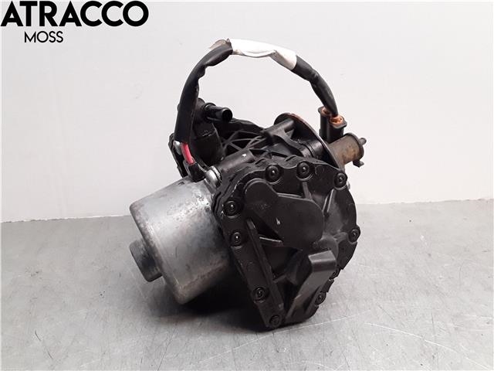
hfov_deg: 63.4
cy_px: 186
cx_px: 247
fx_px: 400
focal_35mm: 28
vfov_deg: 49.7
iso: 100
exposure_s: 1/100
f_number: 1.9
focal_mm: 2.91
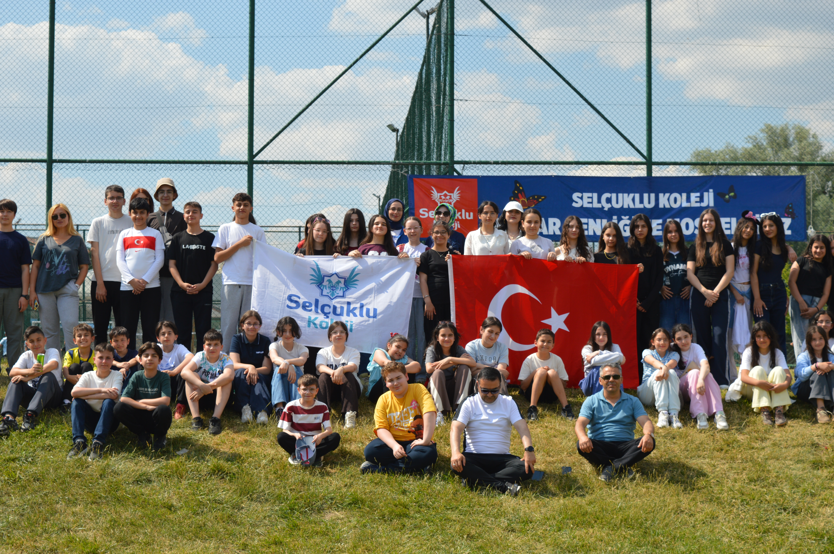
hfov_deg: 26.0
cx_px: 417
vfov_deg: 17.5
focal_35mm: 78
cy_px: 277
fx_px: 1805
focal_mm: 52
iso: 100
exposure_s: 1/250
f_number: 8
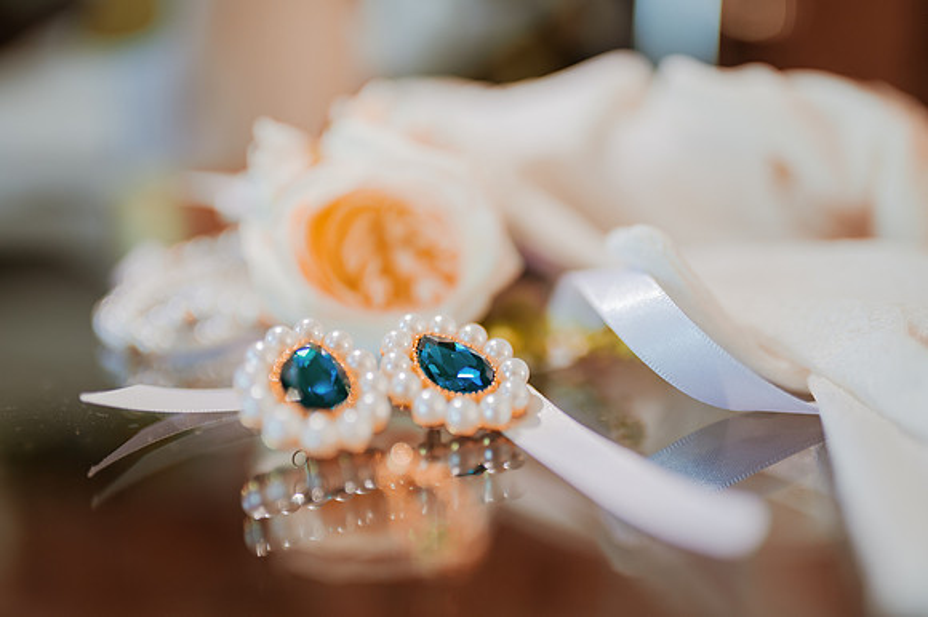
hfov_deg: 54.5
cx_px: 464
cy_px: 308
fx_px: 902
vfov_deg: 37.8
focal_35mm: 35
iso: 250
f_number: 1.4
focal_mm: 35
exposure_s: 1/80
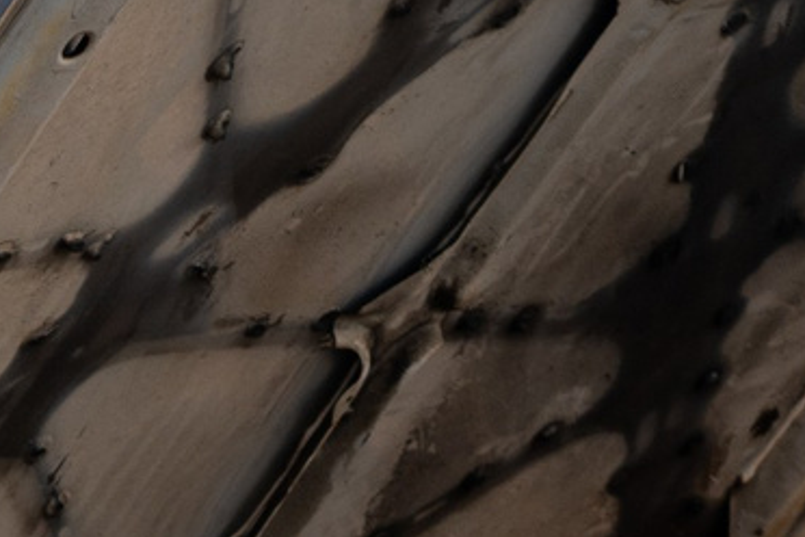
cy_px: 1168
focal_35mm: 241
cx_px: -368
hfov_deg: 8.4
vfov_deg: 5.5
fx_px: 5389
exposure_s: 1/1600
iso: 100
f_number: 2.5
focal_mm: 35
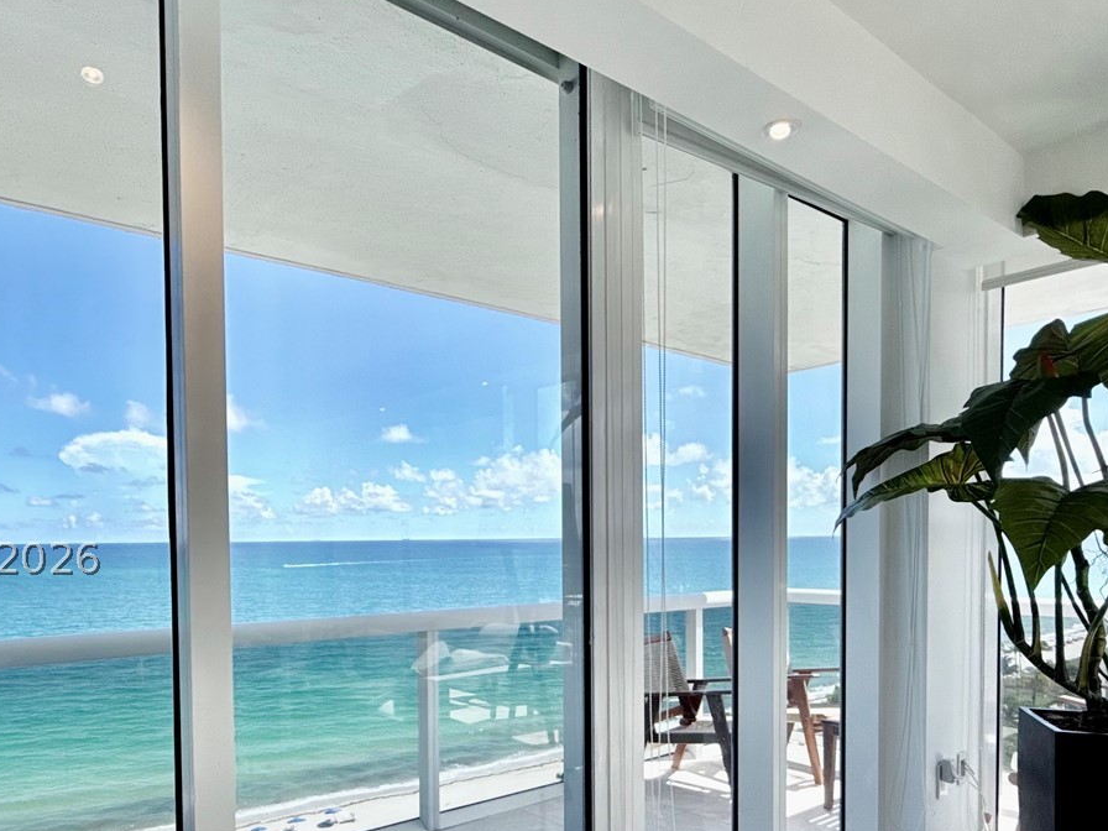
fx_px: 800
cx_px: 479
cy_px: 558
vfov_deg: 53.7
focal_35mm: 25
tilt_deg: -1.6
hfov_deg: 69.1
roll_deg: +0.4
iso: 50
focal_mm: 2.22
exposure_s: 1/751
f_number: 2.2
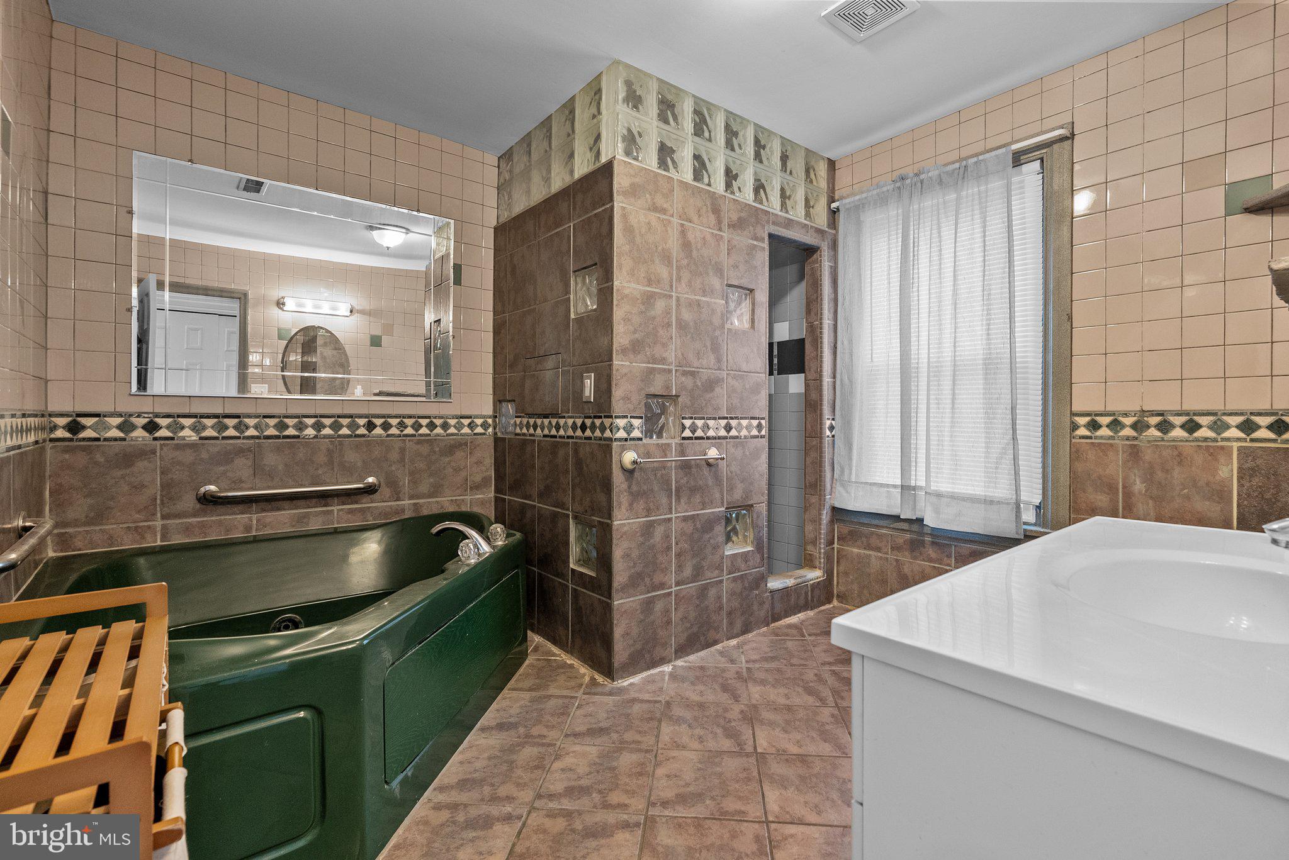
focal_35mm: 16
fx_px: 573
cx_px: 644
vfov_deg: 73.8
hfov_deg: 96.7
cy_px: 430
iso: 2000
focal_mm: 16
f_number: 8
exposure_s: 1/5
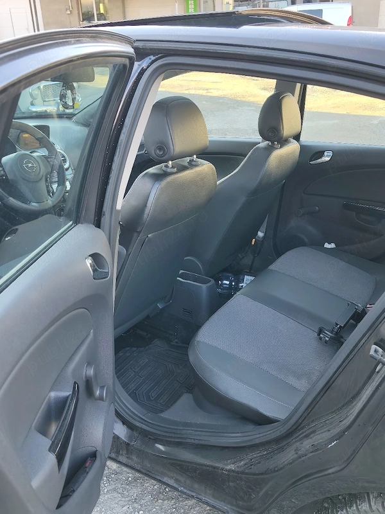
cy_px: 257
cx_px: 192
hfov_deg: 40.7
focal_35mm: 35
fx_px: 519
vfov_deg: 52.6
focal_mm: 6.07
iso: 125
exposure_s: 1/87.7
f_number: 1.7
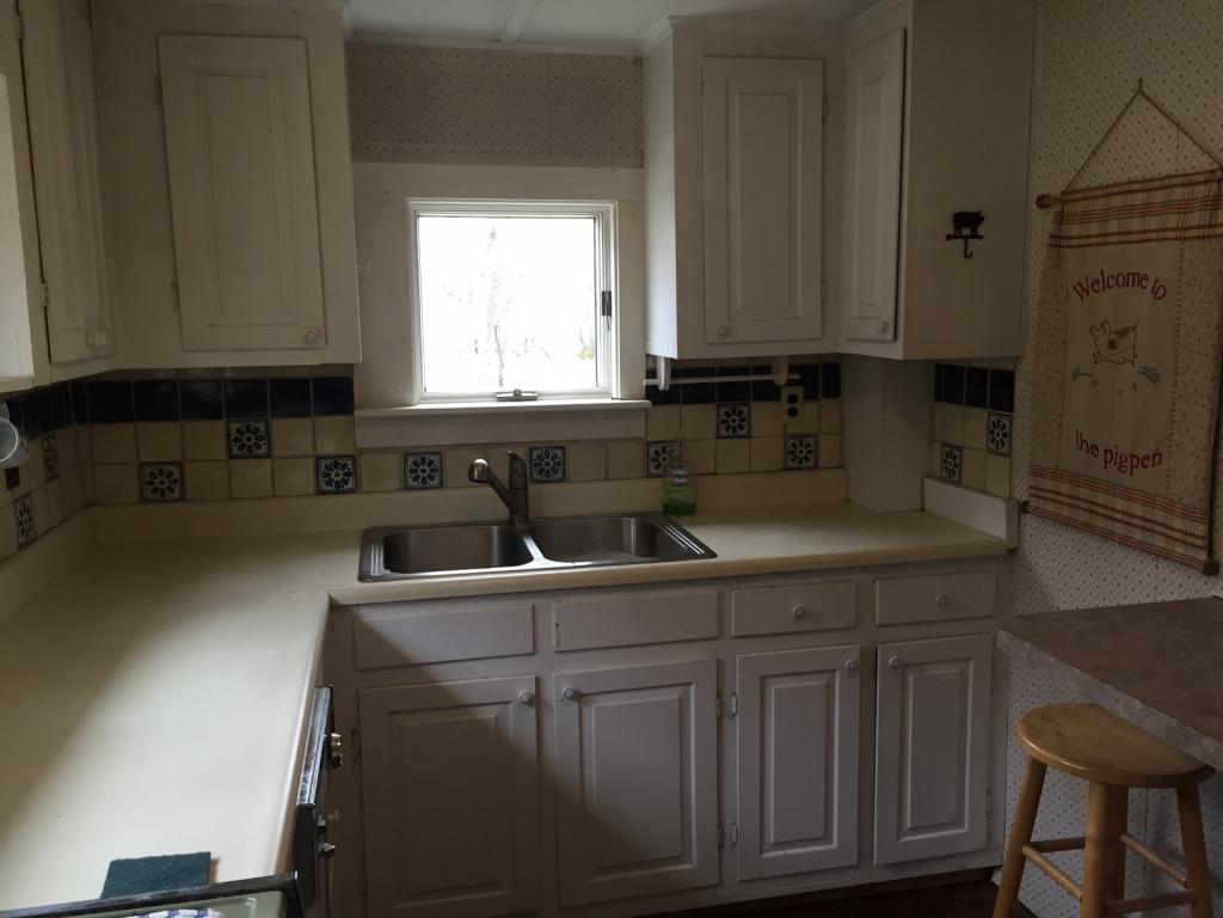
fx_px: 1025
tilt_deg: -7.6
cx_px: 612
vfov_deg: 48.2
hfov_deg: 61.7
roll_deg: +0.1
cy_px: 459
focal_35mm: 29
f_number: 2.2
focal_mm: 4.15
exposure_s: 1/30
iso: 80
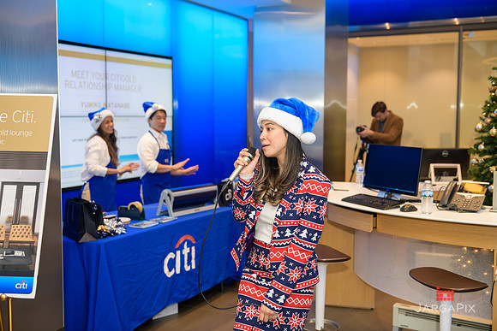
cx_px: 248
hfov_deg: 44.5
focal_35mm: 44
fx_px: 608
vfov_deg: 30.5
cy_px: 166
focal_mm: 44
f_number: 3.2
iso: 400
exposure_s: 1/125
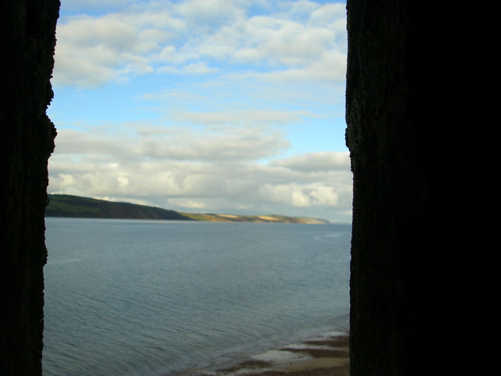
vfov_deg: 37.7
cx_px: 250
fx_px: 550
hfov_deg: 49.0
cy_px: 188
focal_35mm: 38
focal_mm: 5.8
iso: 50
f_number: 5.6
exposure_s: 1/237
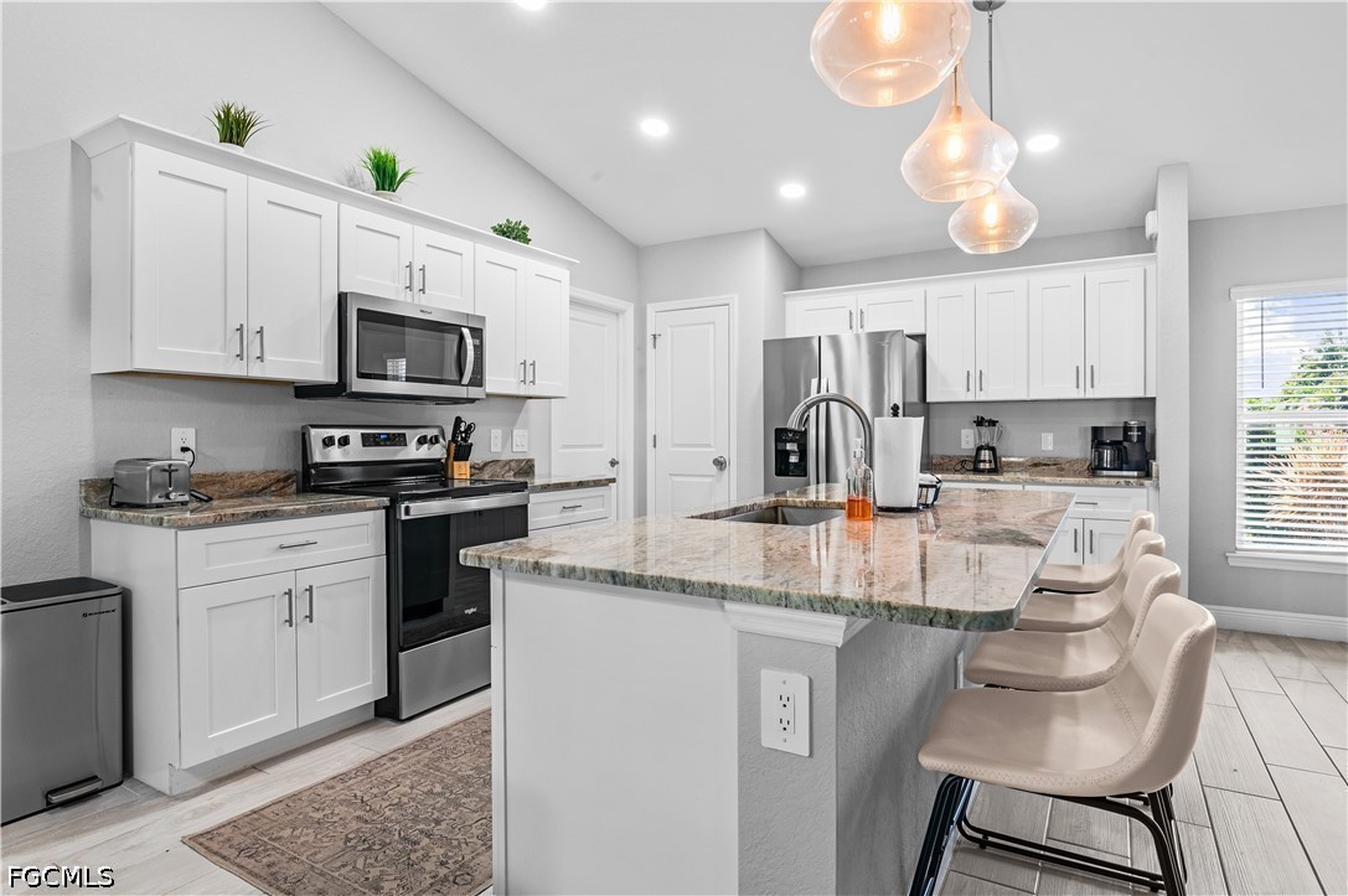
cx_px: 674
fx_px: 748
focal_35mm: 20
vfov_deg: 61.9
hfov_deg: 84.0
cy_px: 448
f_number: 10
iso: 320
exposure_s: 1/2
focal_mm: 20
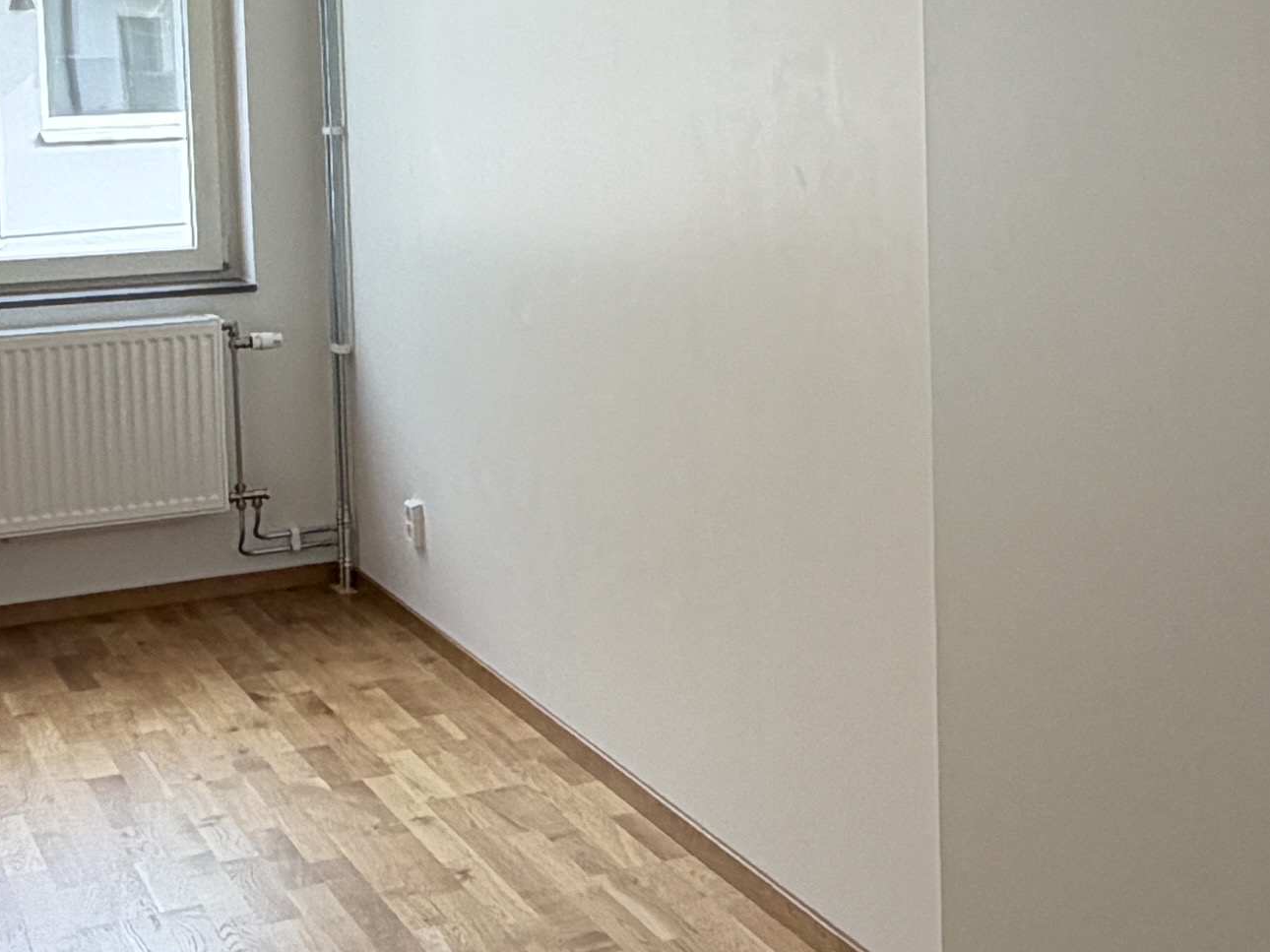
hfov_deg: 30.4
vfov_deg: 23.3
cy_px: 202
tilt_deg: -4.0
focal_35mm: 62
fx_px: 2274
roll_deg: +1.0
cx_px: 1025
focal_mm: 2.22
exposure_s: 1/121
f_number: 2.2
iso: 125
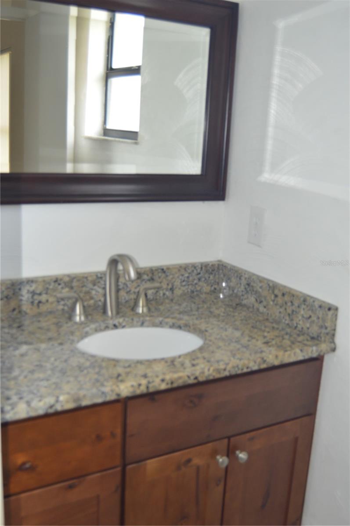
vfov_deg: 49.6
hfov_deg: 34.1
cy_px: 263
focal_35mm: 39
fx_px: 570
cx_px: 175
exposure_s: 1/100
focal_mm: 26
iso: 400
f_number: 4
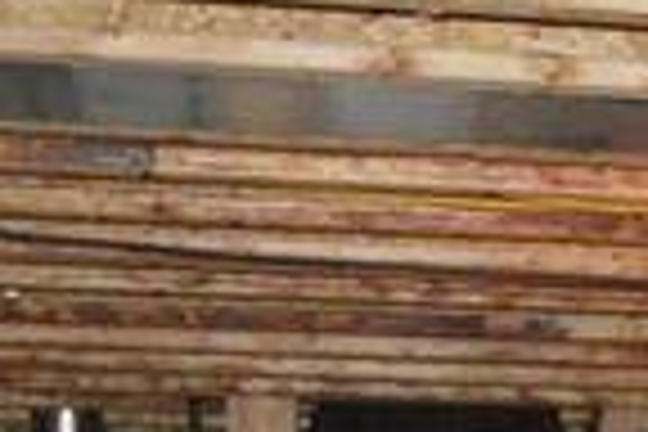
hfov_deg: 9.0
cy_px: 994
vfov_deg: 6.8
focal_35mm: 192
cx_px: 1836
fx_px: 3456
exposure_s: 1/60
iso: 3200
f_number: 3.5
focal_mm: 18
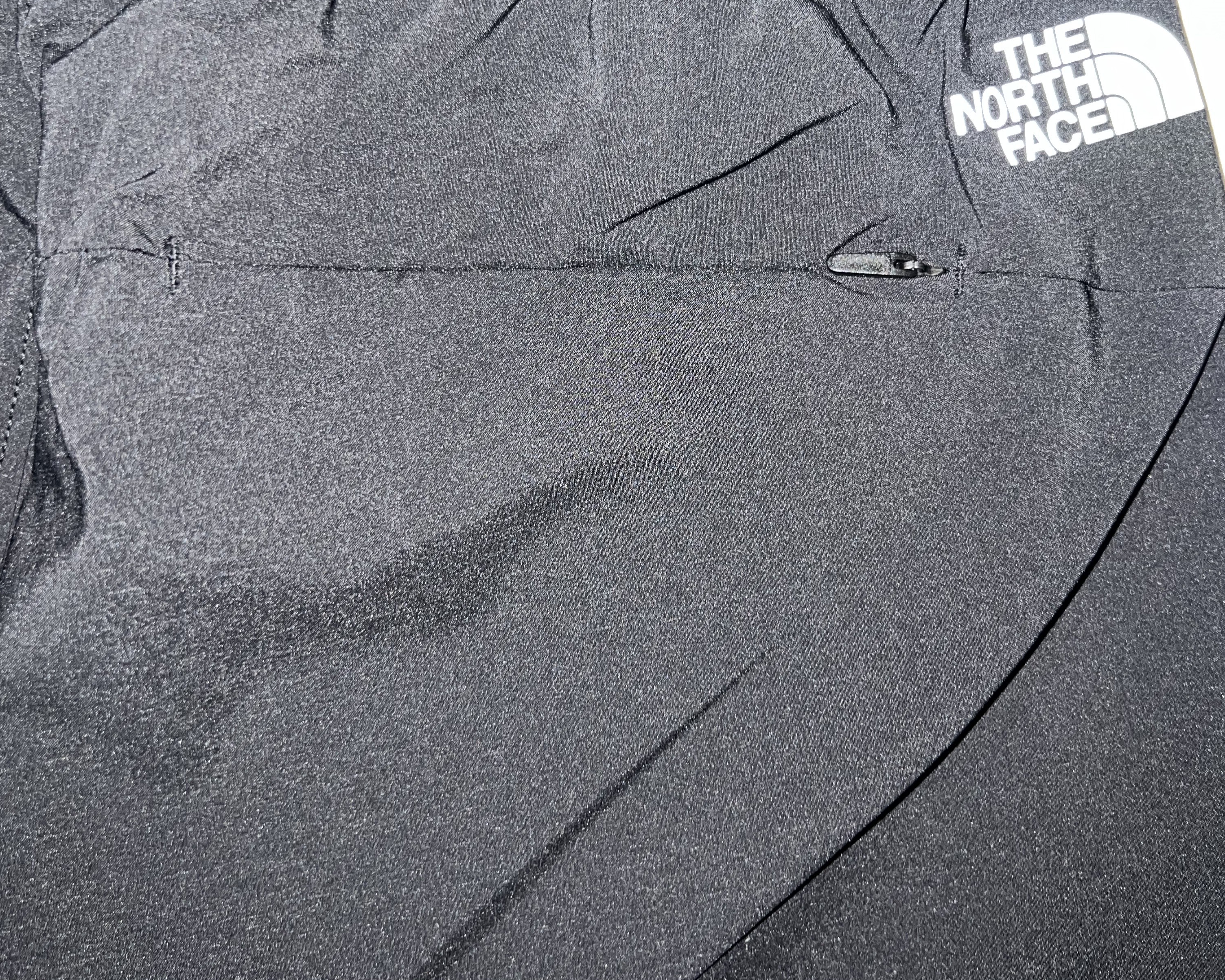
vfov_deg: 42.9
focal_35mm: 34
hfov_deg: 52.8
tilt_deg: -89.4
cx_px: 612
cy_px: 340
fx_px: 1233
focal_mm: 5.7
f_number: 1.5
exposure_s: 1/21
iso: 40
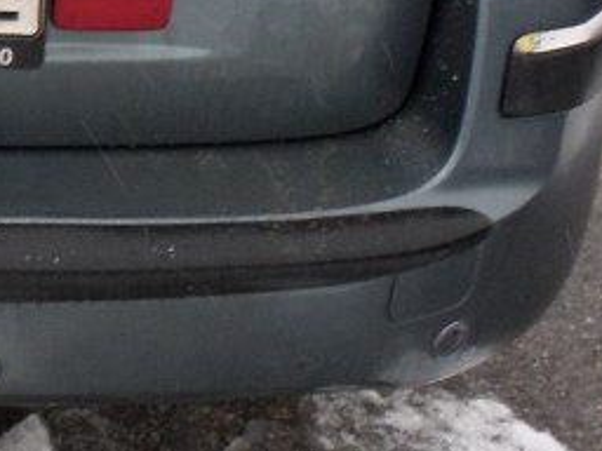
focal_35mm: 100
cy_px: -171
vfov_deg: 14.1
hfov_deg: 17.5
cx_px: -313
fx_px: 1739
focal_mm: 4.5
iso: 120
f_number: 2.5
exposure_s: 1/30
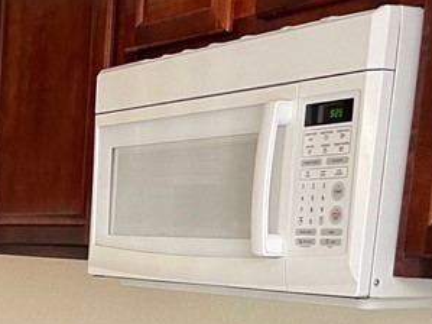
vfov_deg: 15.5
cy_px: 457
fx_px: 1110
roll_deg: -1.8
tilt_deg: -11.1
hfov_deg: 20.2
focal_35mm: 89
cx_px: -124
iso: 200
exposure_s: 1/60
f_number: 1.6
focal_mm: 5.1
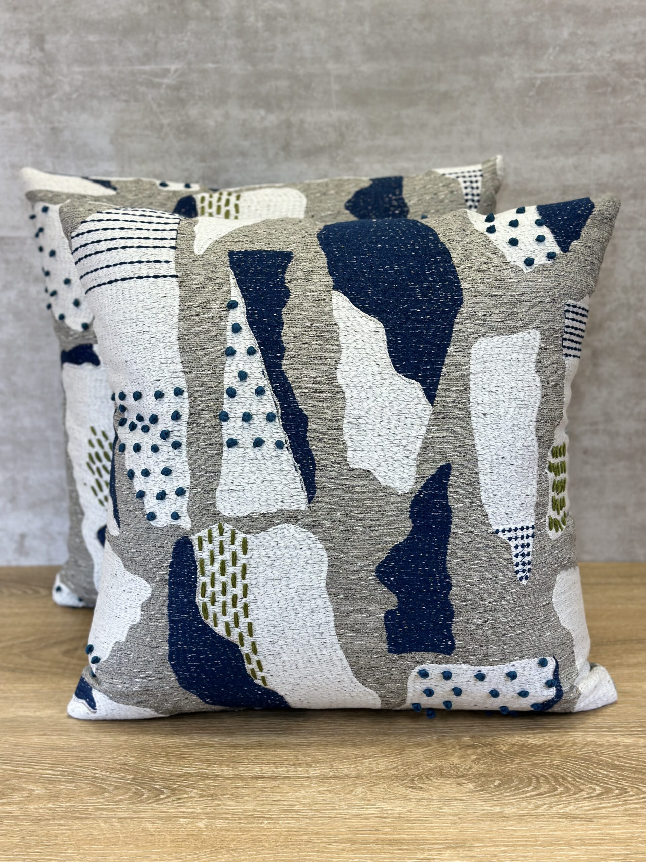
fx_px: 1194
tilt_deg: -16.2
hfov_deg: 30.3
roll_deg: +1.3
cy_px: 431
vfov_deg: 39.7
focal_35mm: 48
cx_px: 323
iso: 80
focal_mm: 6.86
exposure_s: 1/125
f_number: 1.78
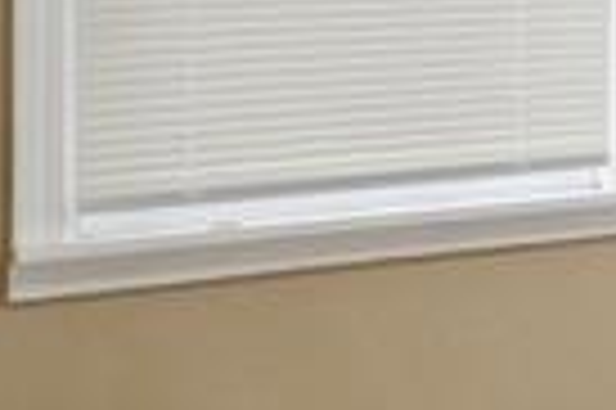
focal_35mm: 112
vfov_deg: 11.8
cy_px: -135
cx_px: 1933
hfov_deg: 10.7
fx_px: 1914
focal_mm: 10
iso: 1000
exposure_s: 1/30
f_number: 8
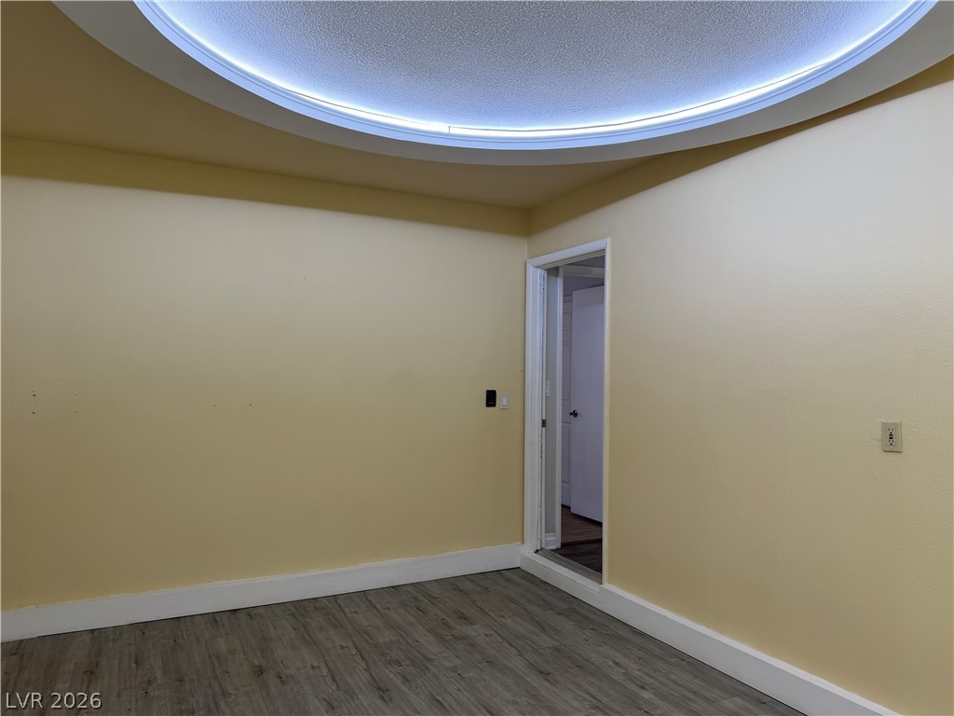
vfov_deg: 56.8
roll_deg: -0.9
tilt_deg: +0.7
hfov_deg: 71.6
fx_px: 661
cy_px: 358
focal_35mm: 24
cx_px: 477
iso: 100
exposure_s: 1/186
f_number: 1.78
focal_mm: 6.76
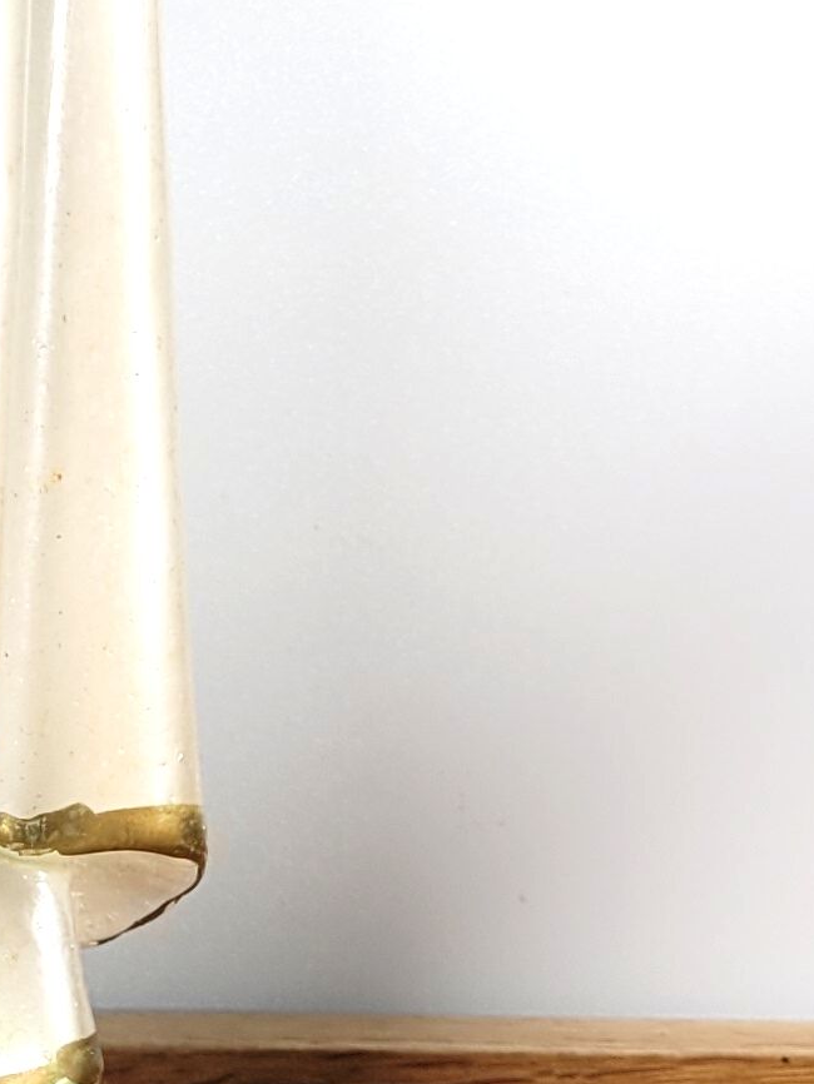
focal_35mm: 121
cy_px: -168
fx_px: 3792
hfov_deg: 11.9
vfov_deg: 15.7
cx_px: -242
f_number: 1.8
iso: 40
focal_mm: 5.4
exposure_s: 1/497
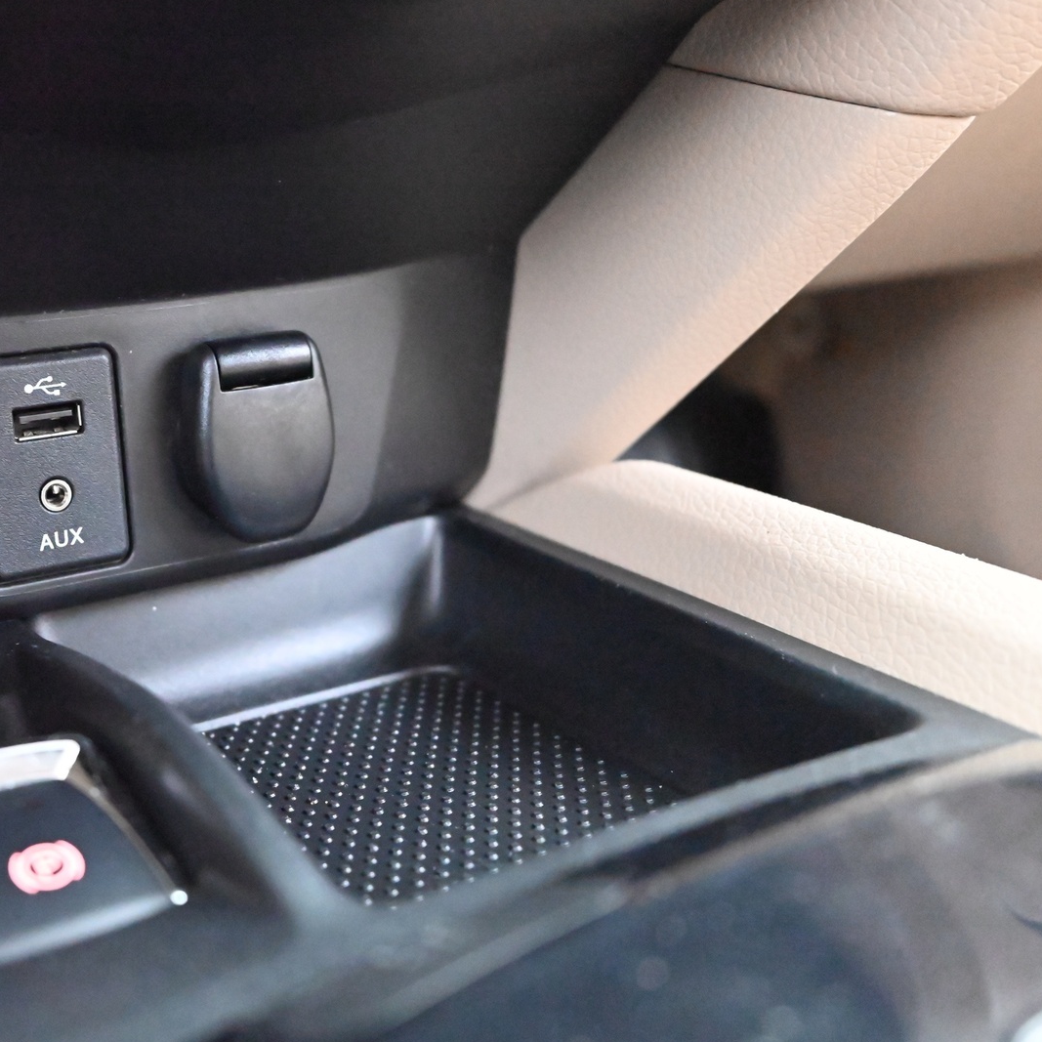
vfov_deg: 41.9
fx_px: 1362
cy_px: 520
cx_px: 273
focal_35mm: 40
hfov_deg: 40.8
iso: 25600
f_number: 4.8
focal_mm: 31
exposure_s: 1/20
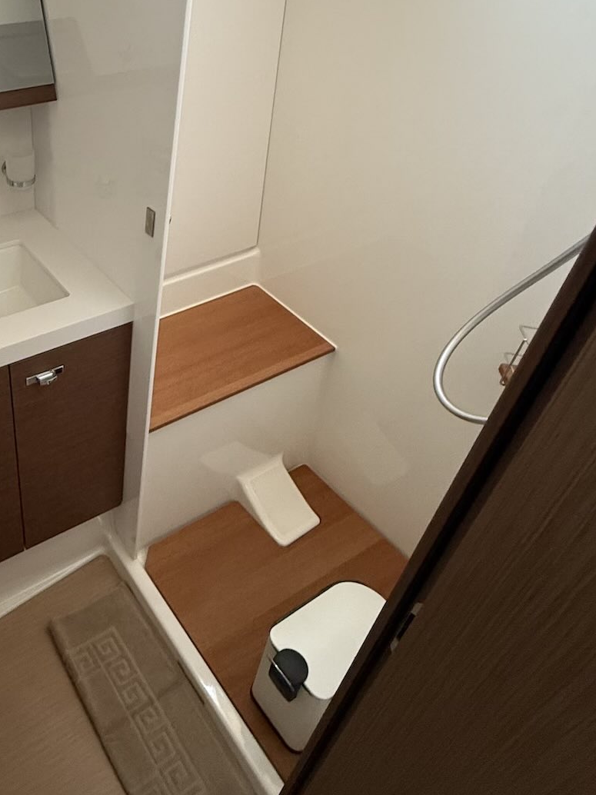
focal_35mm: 26
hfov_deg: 47.5
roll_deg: +1.3
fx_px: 597
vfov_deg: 65.6
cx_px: 56
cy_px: 267
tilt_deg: -31.2
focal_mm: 2.22
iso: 400
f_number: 2.2
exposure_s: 1/60
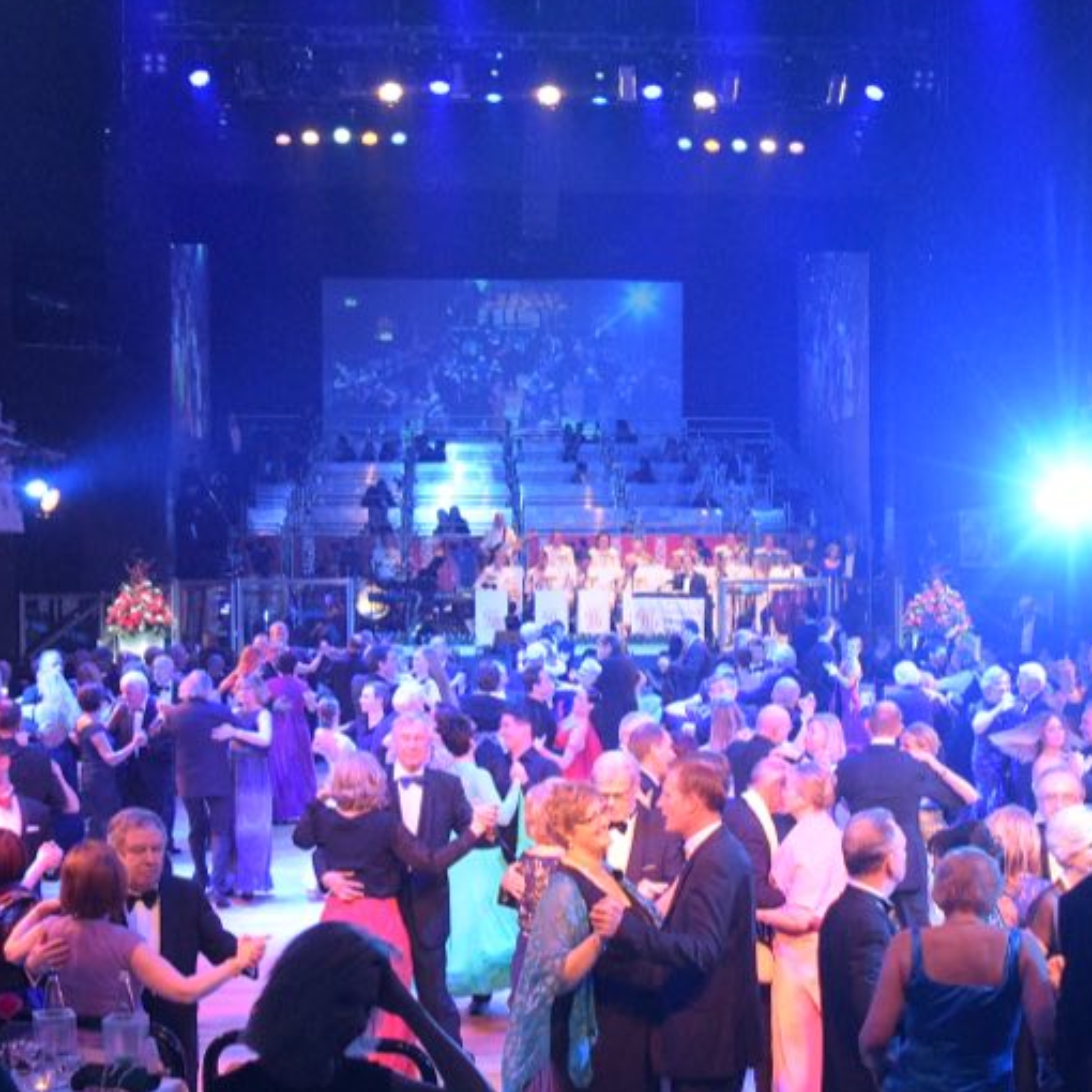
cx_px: 694
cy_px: 794
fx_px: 1999
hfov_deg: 30.4
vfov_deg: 30.1
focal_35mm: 56
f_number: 6.3
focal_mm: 28
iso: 10000
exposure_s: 1/100
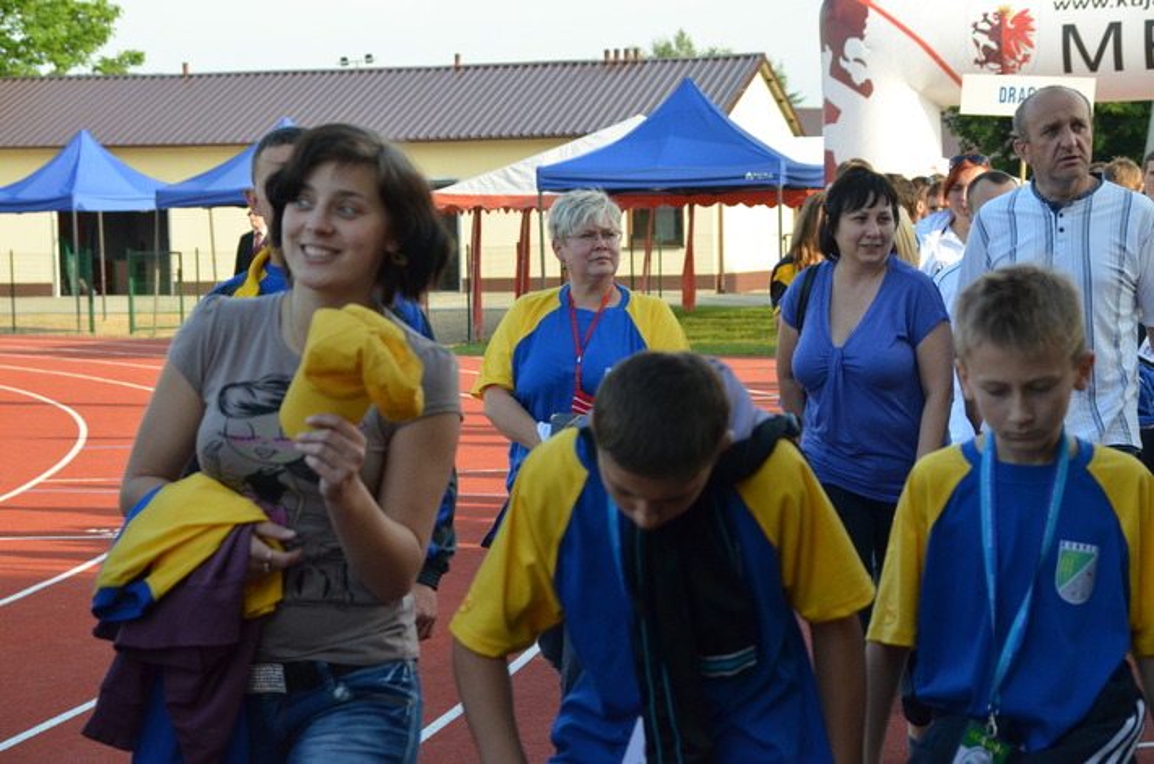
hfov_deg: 23.4
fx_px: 2783
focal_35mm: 87
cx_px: 577
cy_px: 382
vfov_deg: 15.6
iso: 1600
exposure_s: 1/1600
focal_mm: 58
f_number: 6.3
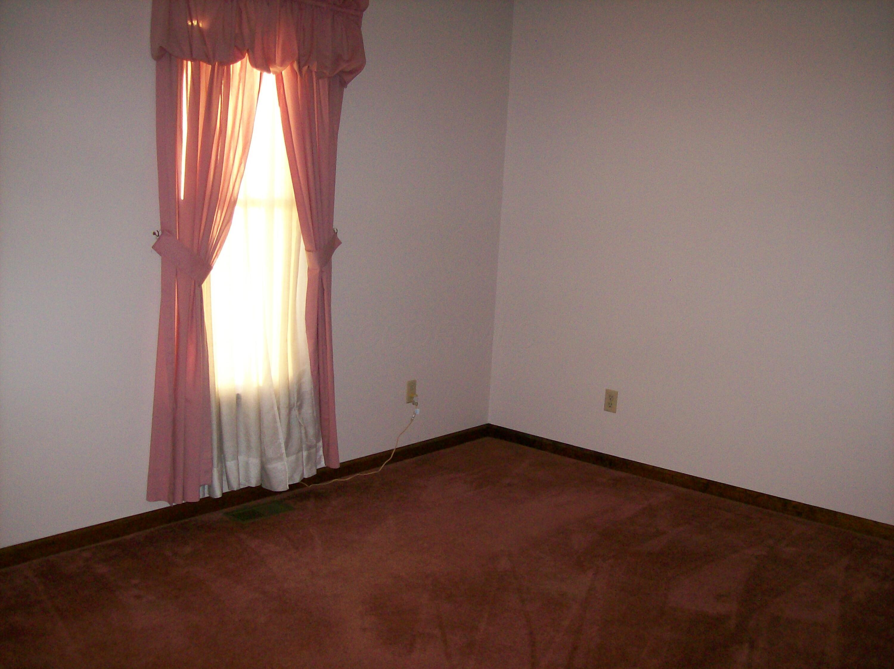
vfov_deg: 39.6
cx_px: 447
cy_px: 334
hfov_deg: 51.4
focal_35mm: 36
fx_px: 929
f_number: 2.7
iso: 140
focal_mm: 6
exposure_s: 1/64
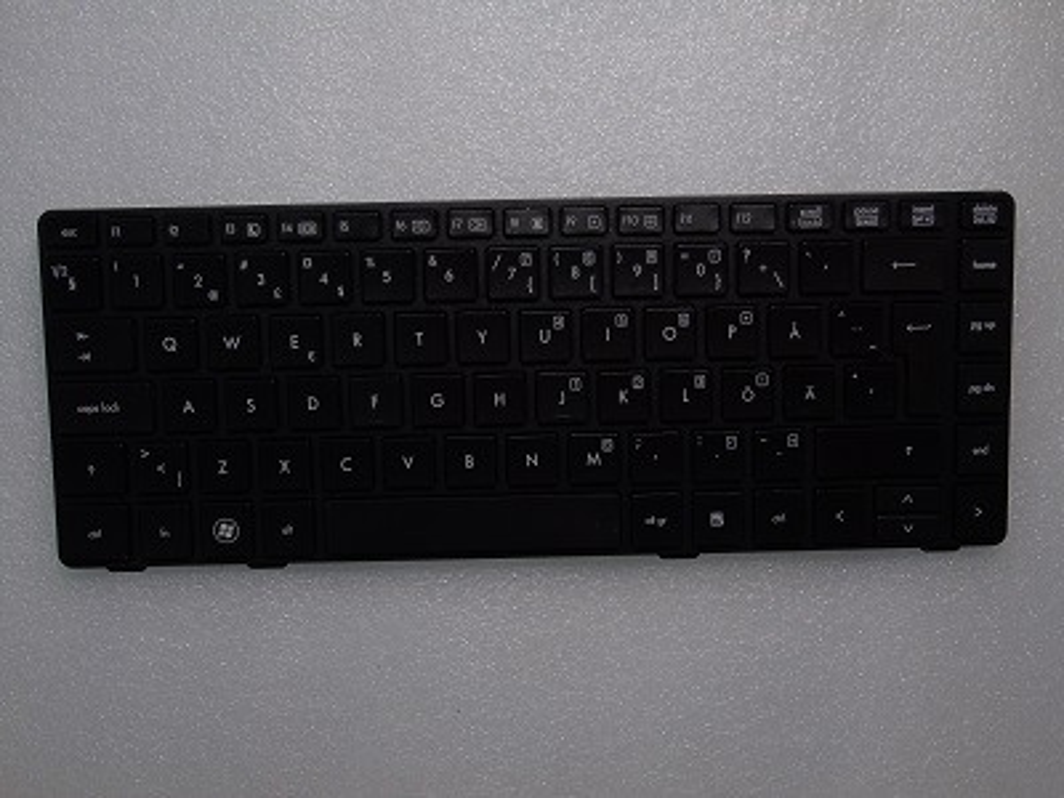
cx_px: 532
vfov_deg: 41.8
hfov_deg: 54.0
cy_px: 399
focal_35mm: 34
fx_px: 1045
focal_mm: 6.1
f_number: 5.3
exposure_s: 1/13
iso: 100
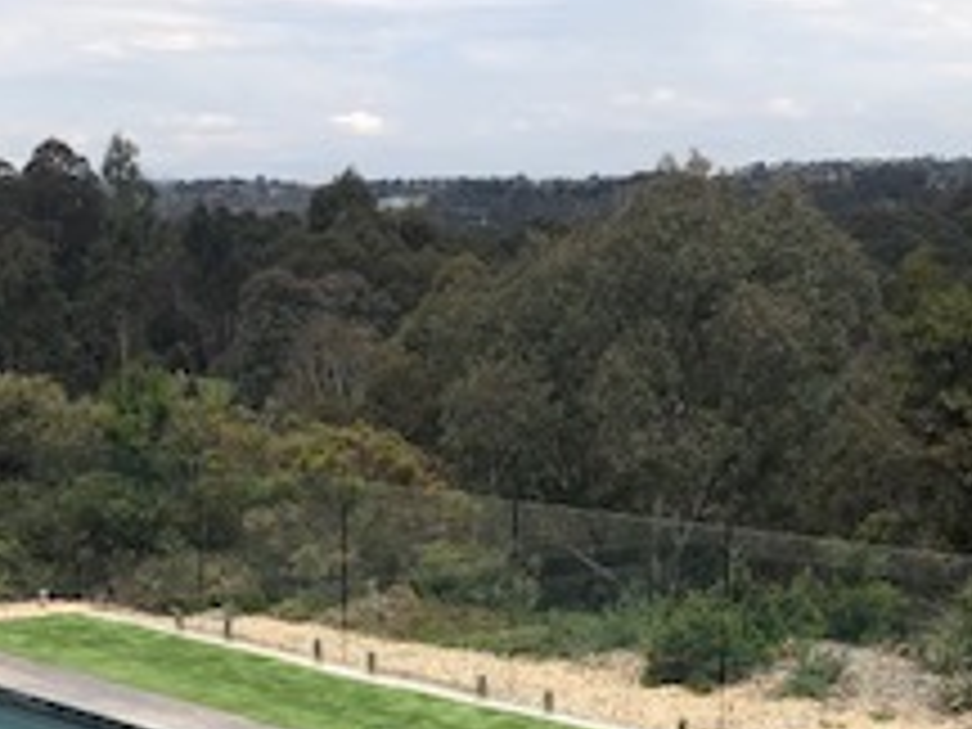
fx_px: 2331
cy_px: 927
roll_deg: +1.0
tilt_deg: -17.1
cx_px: 423
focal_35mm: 83
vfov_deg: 16.8
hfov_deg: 23.5
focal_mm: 4
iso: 20
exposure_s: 1/2088
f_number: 1.8
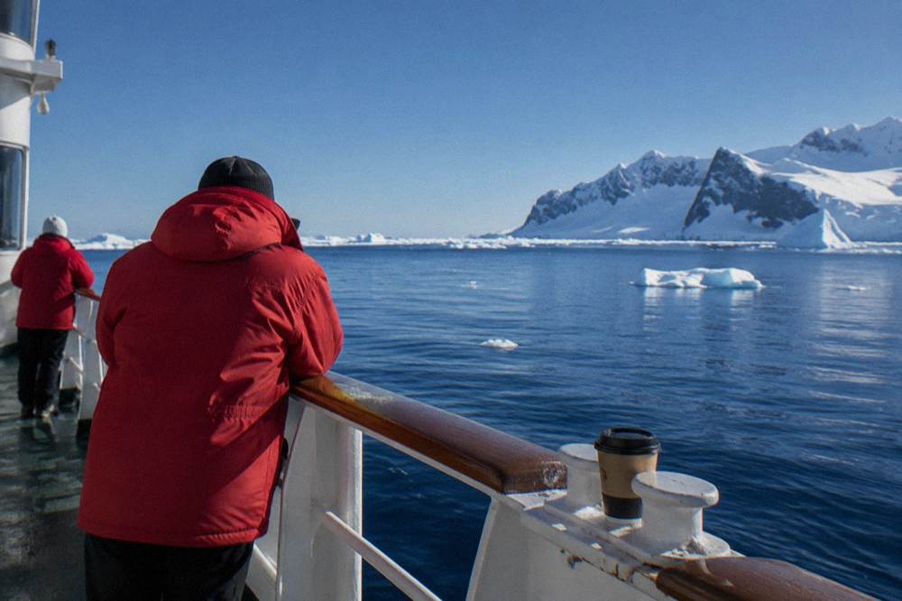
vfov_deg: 37.8
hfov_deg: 54.5
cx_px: 451
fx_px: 877
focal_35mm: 35
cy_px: 300
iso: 500
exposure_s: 1/400
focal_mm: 35
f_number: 8
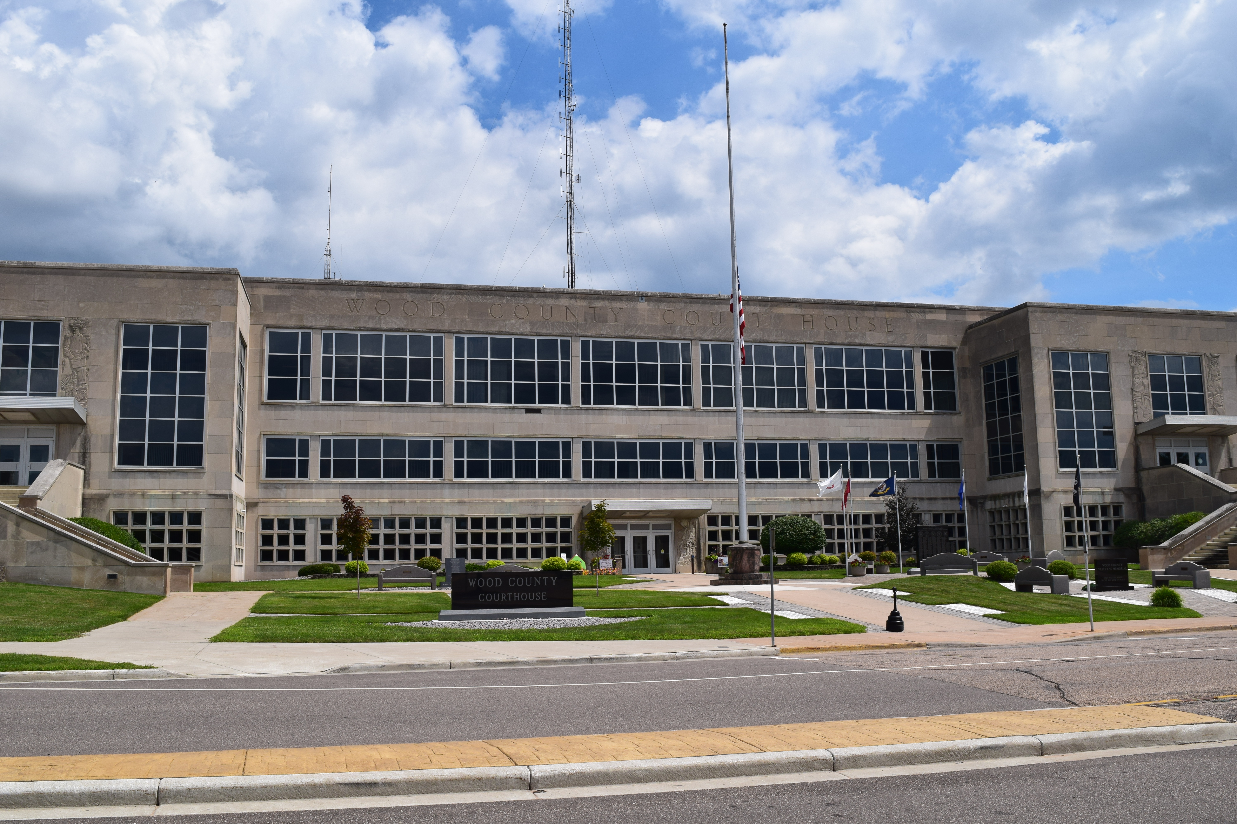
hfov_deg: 57.2
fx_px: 1134
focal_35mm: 33
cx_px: 618
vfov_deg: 40.0
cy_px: 412
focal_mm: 22
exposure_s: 1/500
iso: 200
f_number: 11
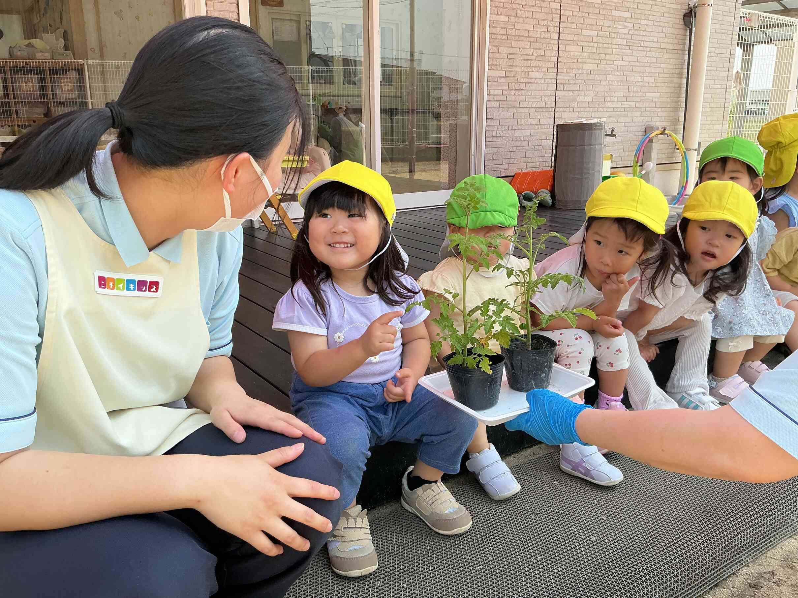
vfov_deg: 48.2
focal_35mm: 29
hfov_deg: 61.7
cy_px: 299
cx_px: 399
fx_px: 669
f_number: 1.8
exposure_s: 1/556
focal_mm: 3
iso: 25
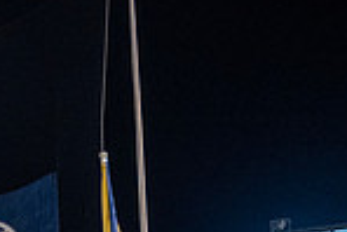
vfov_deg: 10.1
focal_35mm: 129
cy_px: 404
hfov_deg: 14.7
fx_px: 1245
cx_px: -176
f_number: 4
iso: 2500
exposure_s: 1/500
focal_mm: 33
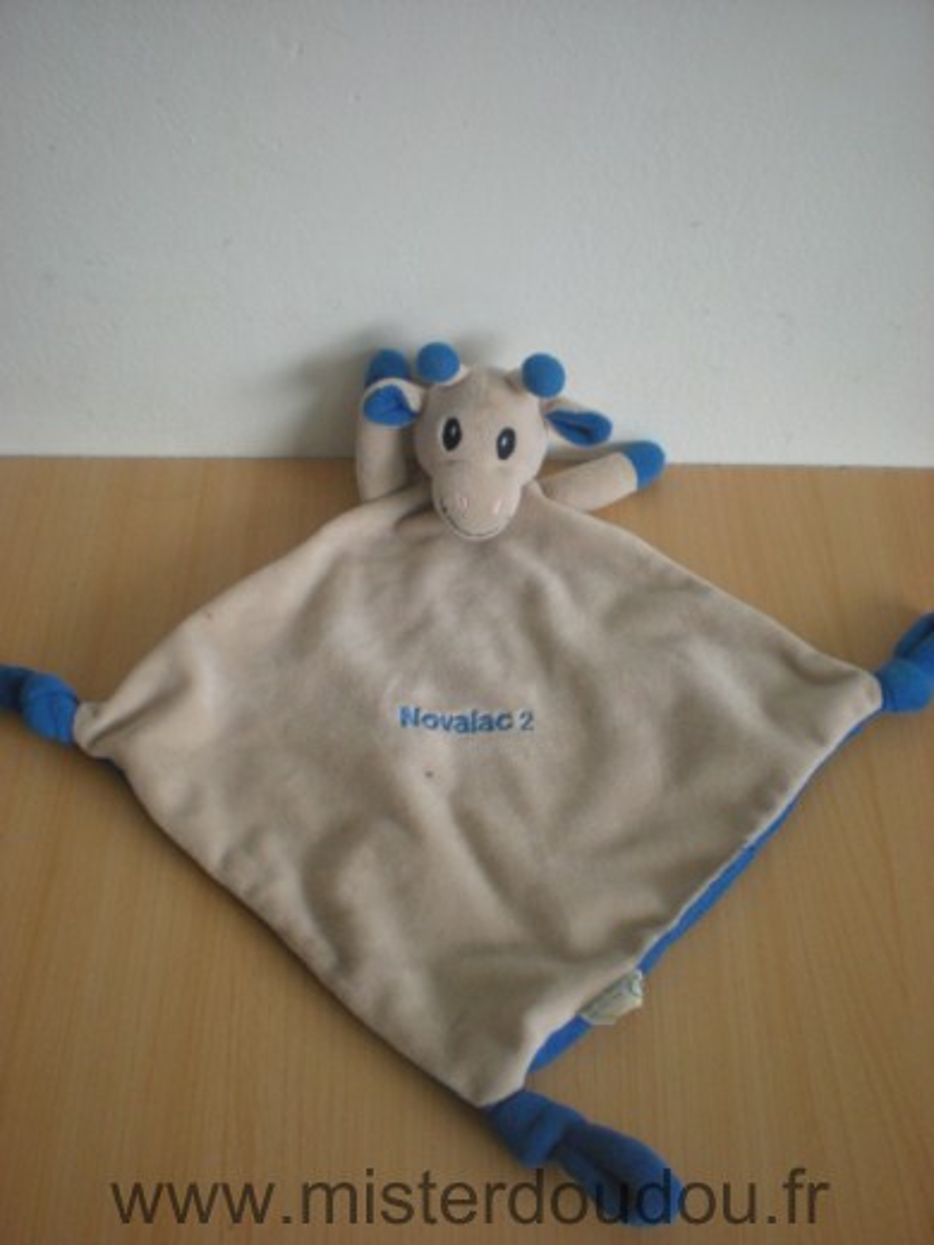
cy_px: 622
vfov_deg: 49.0
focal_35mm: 38
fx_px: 1367
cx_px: 467
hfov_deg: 37.7
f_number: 3.1
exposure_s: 1/51.1
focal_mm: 6.3
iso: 200
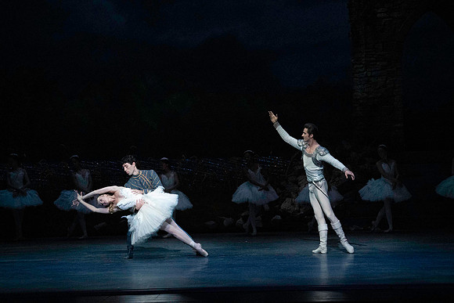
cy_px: 152
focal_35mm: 147
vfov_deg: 9.3
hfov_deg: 14.0
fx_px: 1854
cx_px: 227
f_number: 5
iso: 25600
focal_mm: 147
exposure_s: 1/400
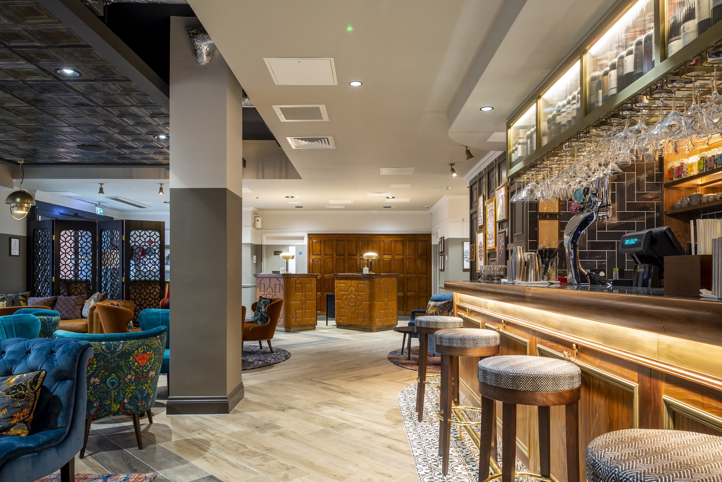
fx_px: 481
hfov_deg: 73.7
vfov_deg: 53.2
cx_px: 361
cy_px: 241
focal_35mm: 24
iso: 100
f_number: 11
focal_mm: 24
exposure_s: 1.6
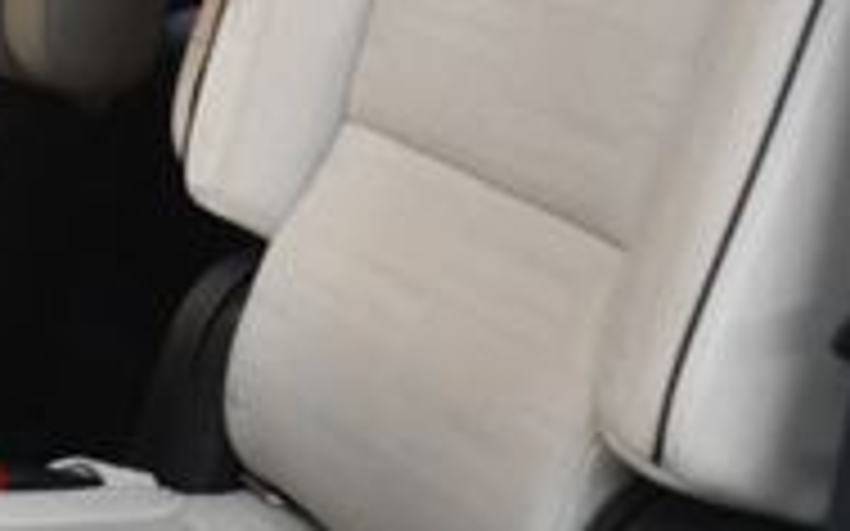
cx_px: -135
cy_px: 166
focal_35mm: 93
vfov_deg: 14.0
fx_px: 2154
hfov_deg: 21.0
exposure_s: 1/125
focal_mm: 18
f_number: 3.5
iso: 2200
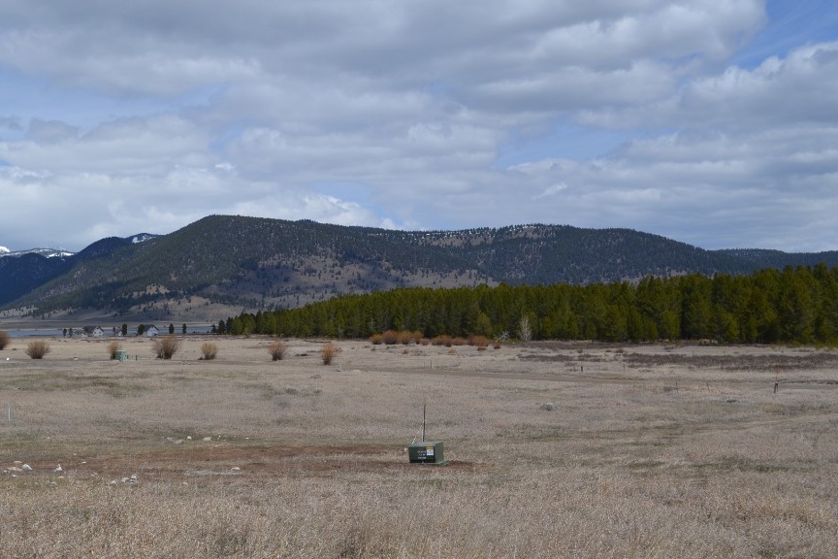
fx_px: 1117
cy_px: 264
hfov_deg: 40.6
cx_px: 283
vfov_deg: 28.1
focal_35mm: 48
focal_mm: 24
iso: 100
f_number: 10
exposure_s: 1/400
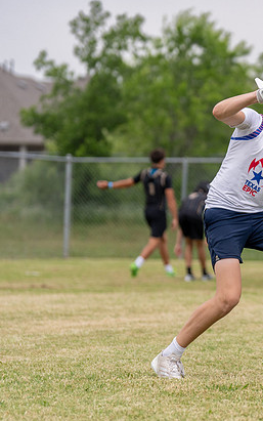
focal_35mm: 203
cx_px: 324
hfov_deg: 6.4
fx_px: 2327
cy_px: 161
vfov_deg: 10.3
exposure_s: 1/2500
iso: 200
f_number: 2.8
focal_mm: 105
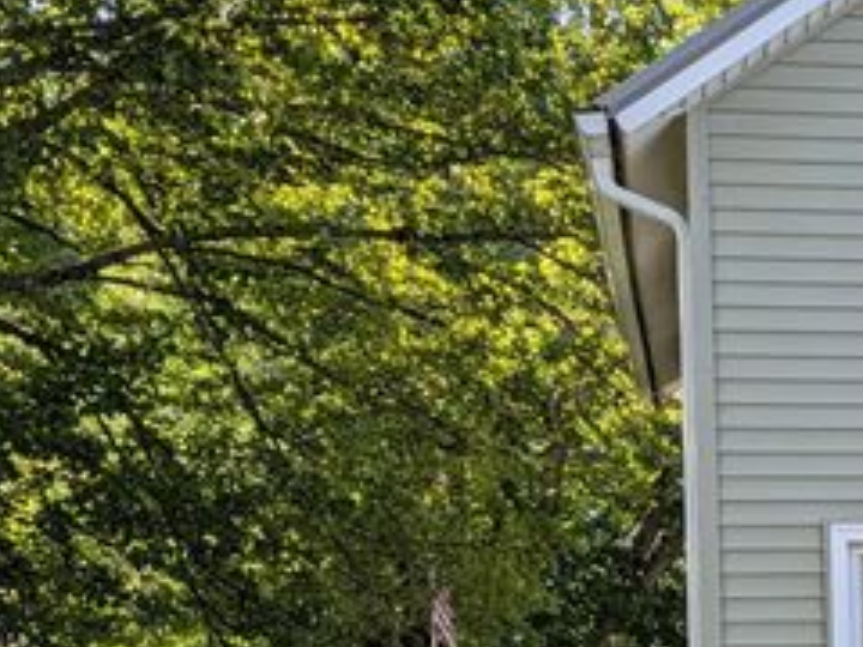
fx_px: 2443
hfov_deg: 19.1
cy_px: 705
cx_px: 1000
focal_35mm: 98
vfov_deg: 14.7
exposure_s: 1/146
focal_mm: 5.28
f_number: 1.7
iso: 18
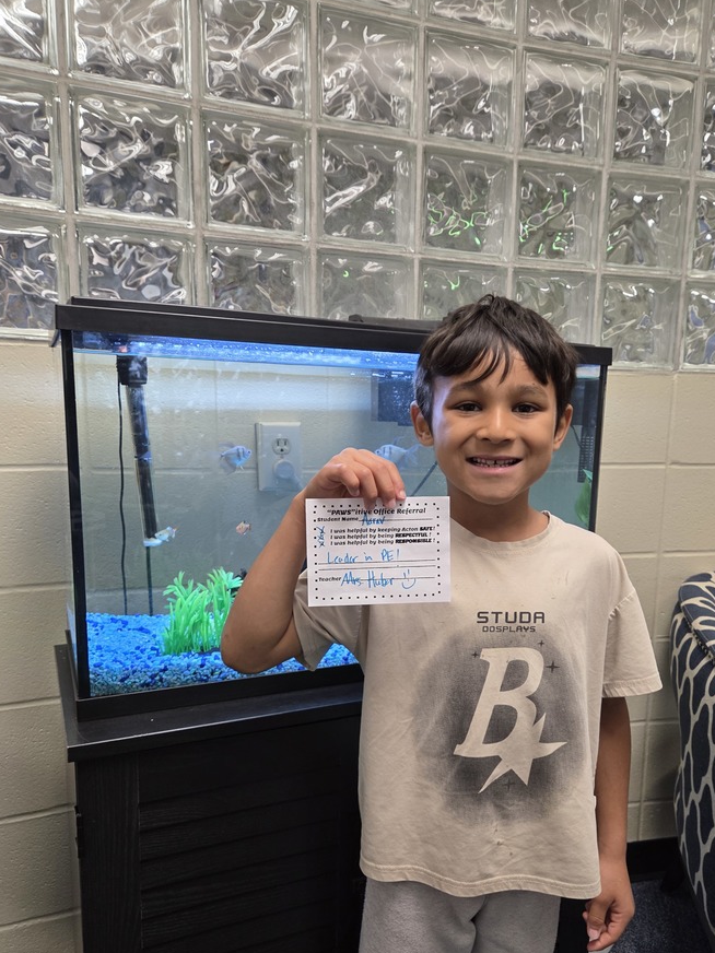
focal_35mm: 27
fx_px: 744
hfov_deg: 51.2
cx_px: 411
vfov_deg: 65.1
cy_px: 539
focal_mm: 5.4
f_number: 1.8
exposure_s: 1/120
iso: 200
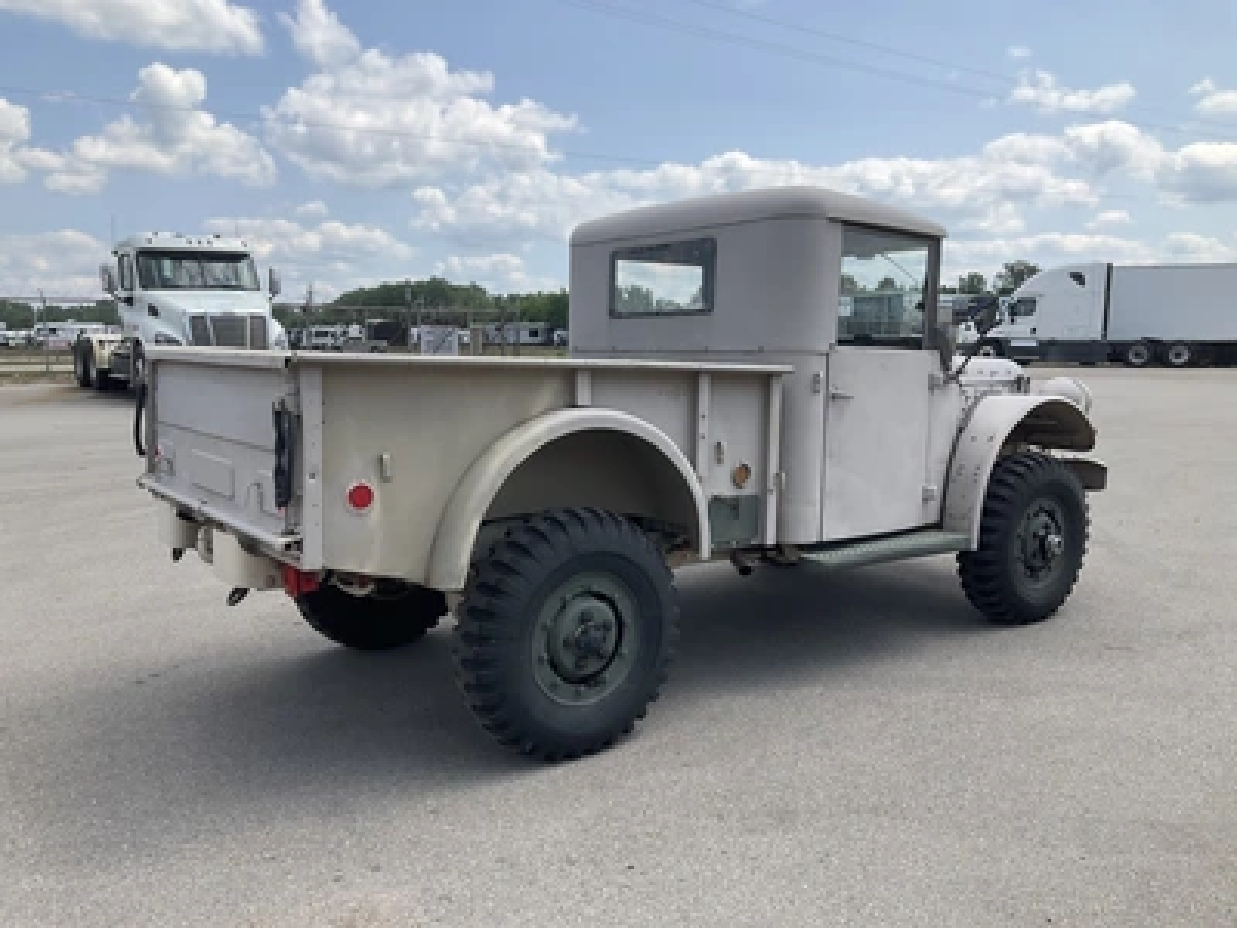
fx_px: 1036
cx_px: 618
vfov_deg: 48.2
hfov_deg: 61.7
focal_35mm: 29
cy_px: 464
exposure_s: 1/1984
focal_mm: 3
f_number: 1.8
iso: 25
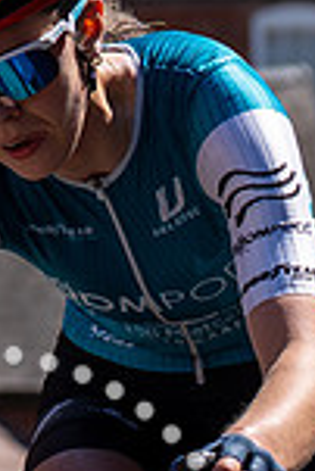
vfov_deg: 4.0
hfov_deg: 2.7
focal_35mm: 514
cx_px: 168
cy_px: 288
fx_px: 6730
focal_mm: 70
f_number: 4
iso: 100
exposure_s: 1/1600
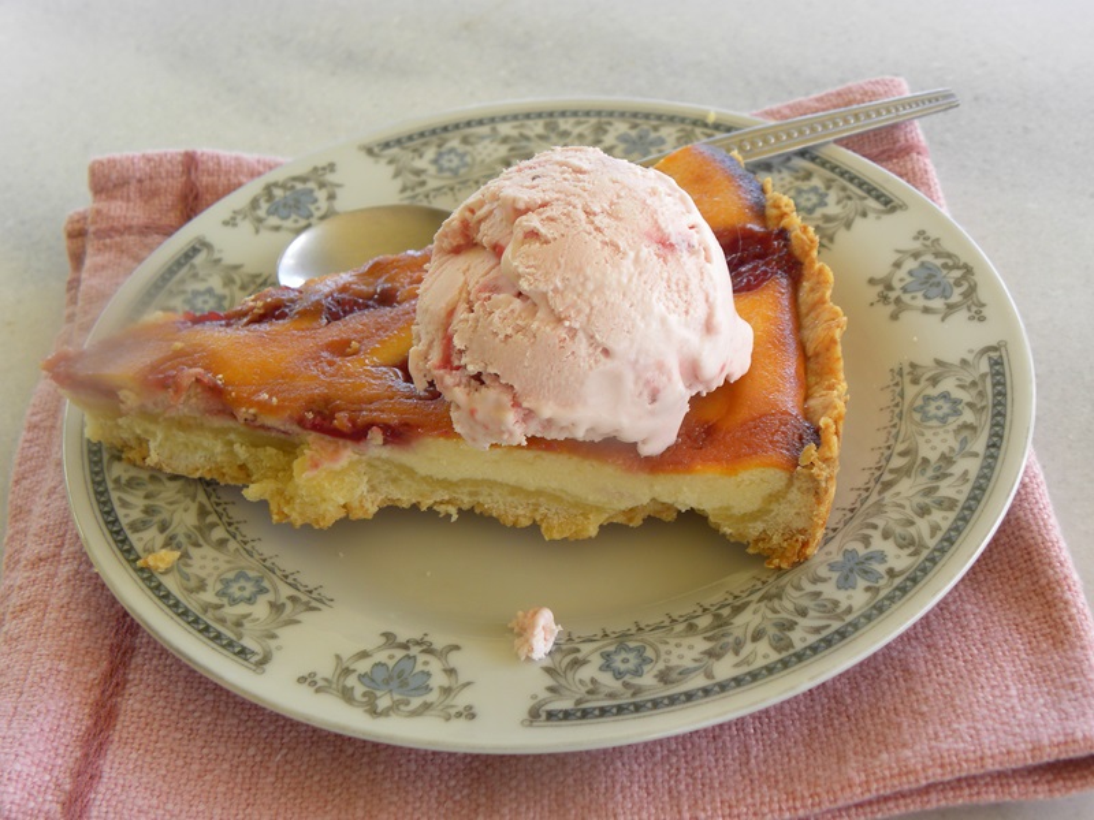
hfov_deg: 36.8
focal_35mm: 52
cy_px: 410
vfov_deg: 28.0
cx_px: 547
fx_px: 1643
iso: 64
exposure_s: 1/119
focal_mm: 9.2
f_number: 3.5
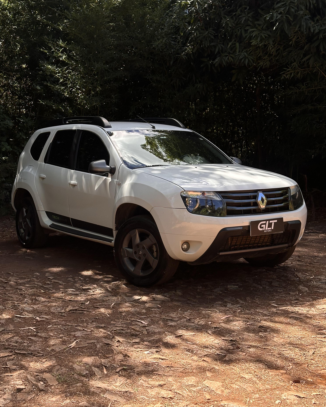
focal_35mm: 51
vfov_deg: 36.6
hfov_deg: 29.7
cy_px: 190
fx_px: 615
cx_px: 163
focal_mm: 6.86
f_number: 1.78
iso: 64
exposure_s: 1/1395
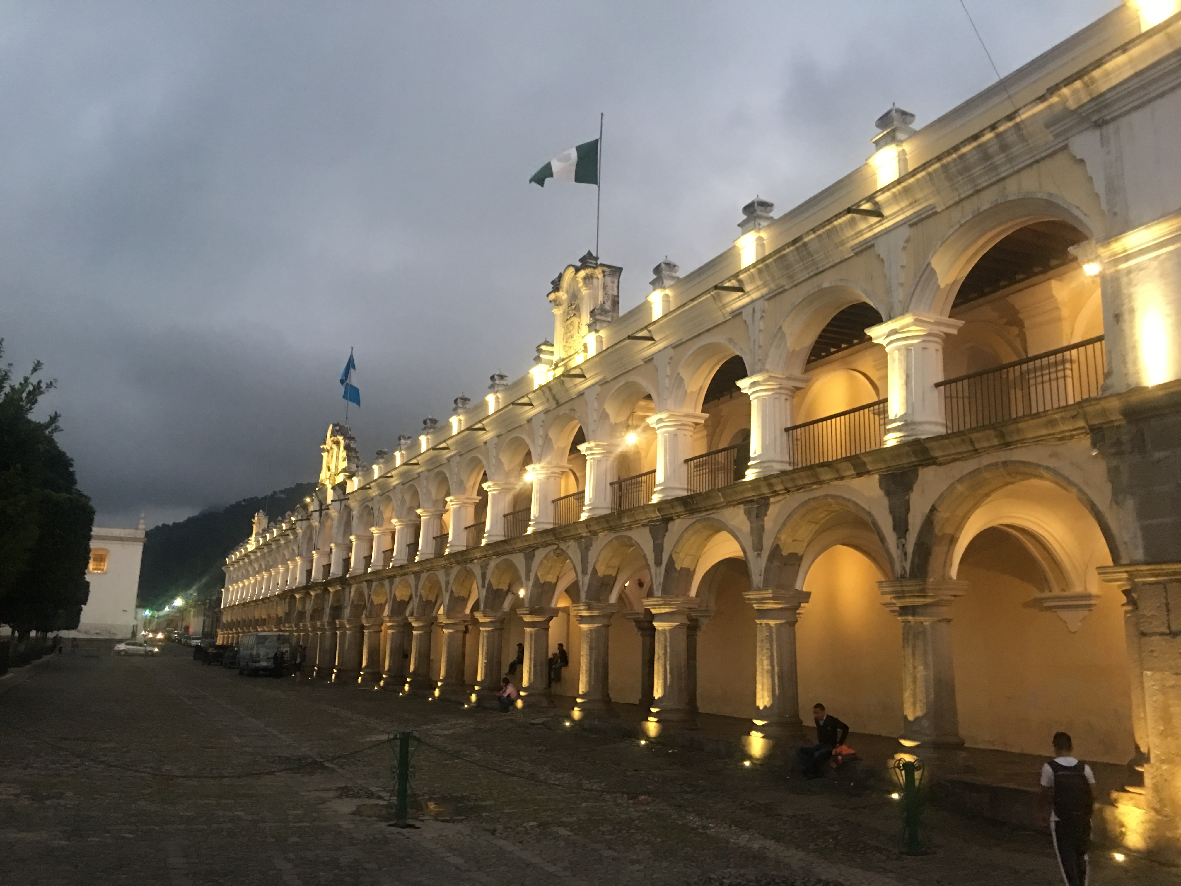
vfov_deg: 48.2
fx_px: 989
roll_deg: -0.7
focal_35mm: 29
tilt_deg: +14.1
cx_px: 590
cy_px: 443
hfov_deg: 61.7
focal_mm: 4.15
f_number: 2.2
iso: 80
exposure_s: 1/4
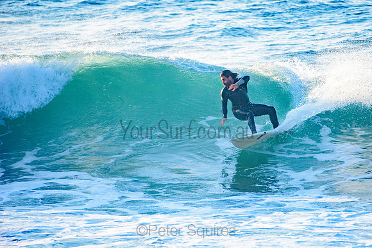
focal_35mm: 612
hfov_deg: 3.4
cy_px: 100
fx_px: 6325
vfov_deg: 2.2
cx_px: 228
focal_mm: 500
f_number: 5.6
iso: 500
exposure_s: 1/2000
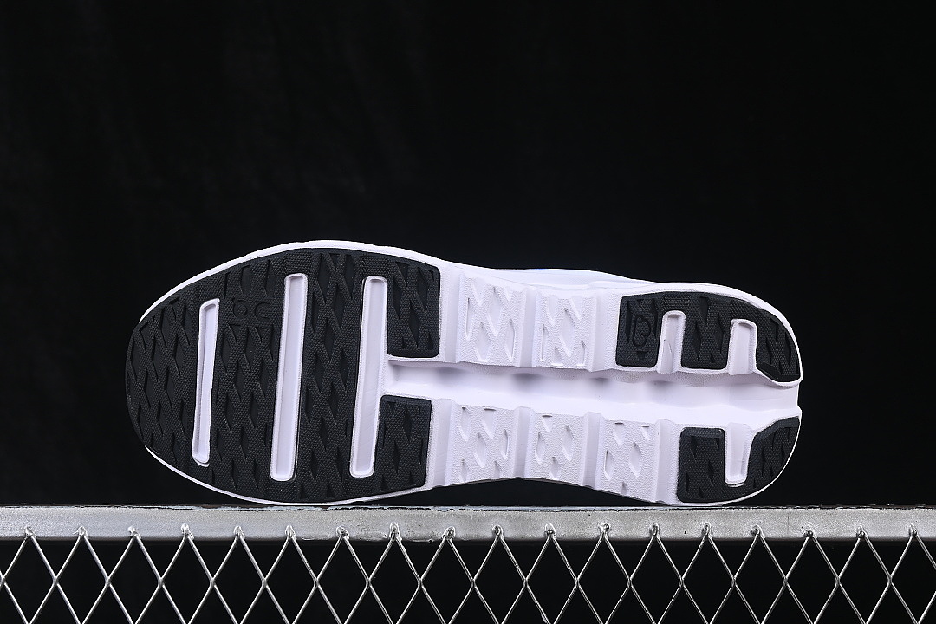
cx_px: 468
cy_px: 312
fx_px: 1950
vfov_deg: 18.2
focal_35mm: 75
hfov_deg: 27.0
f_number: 8
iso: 160
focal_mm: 50
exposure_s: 1/80
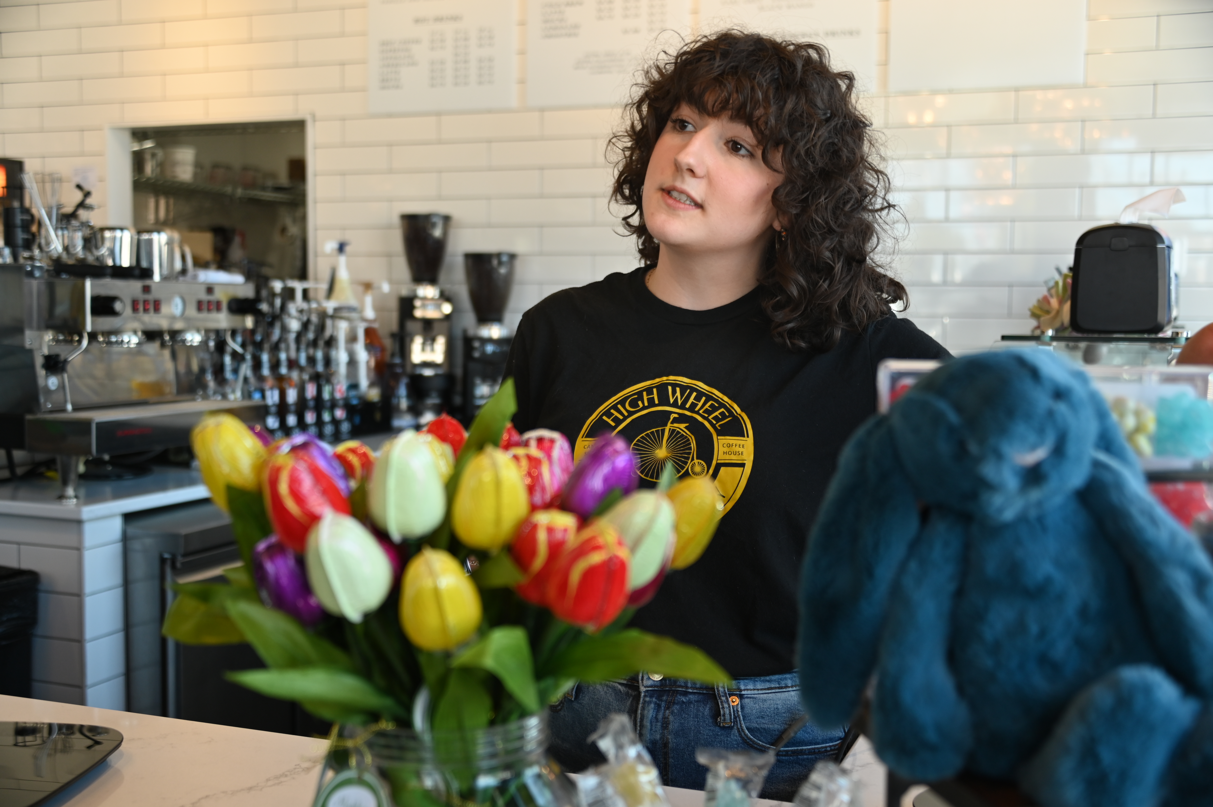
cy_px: 404
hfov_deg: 46.4
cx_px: 606
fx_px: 1414
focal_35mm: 42
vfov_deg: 31.9
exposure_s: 1/160
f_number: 4
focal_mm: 42
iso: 400
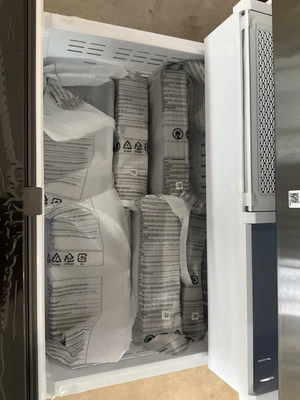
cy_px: 200
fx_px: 335
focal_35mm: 29
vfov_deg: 61.7
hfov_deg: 48.2
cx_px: 150
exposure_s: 1/30
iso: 320
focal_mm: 3
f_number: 1.8
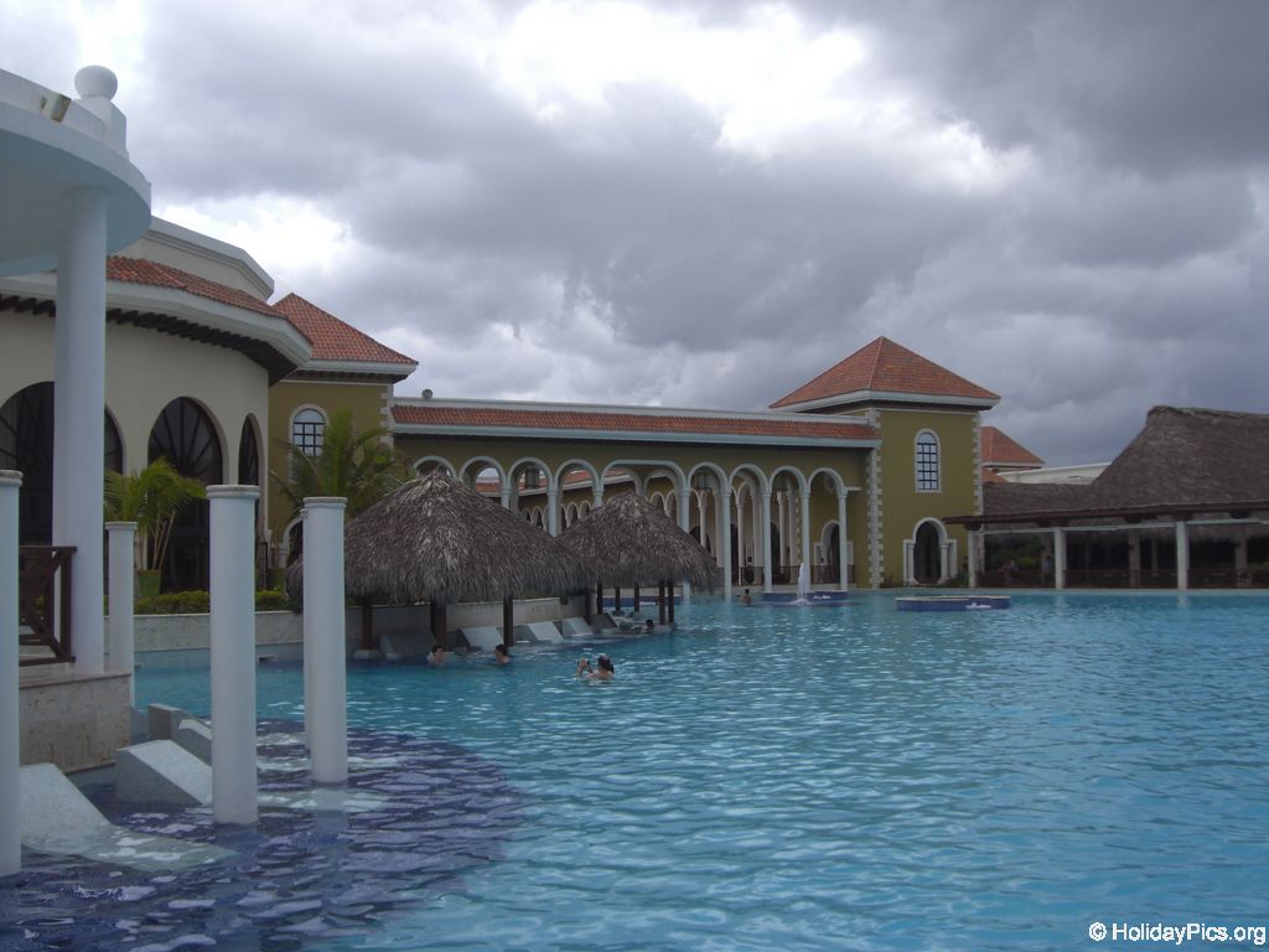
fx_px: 1393
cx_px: 634
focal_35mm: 38
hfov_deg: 49.0
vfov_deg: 37.7
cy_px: 476
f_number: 8
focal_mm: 6.2
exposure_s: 1/160
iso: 64
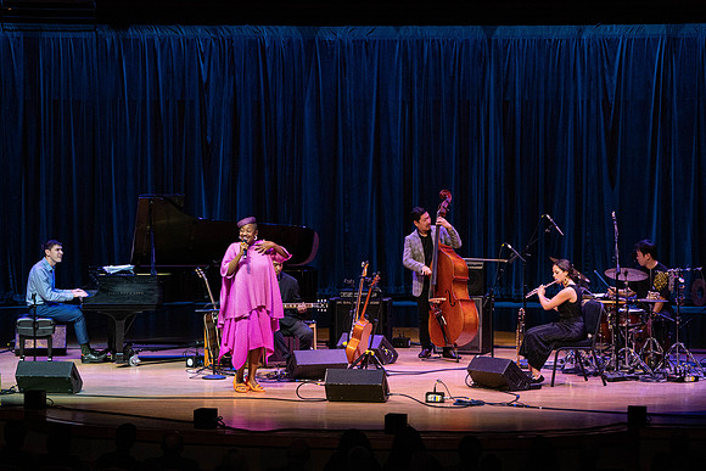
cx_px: 335
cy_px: 252
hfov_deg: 14.0
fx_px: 2877
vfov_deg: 9.4
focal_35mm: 147
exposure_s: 1/320
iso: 4000
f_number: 8
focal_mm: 137
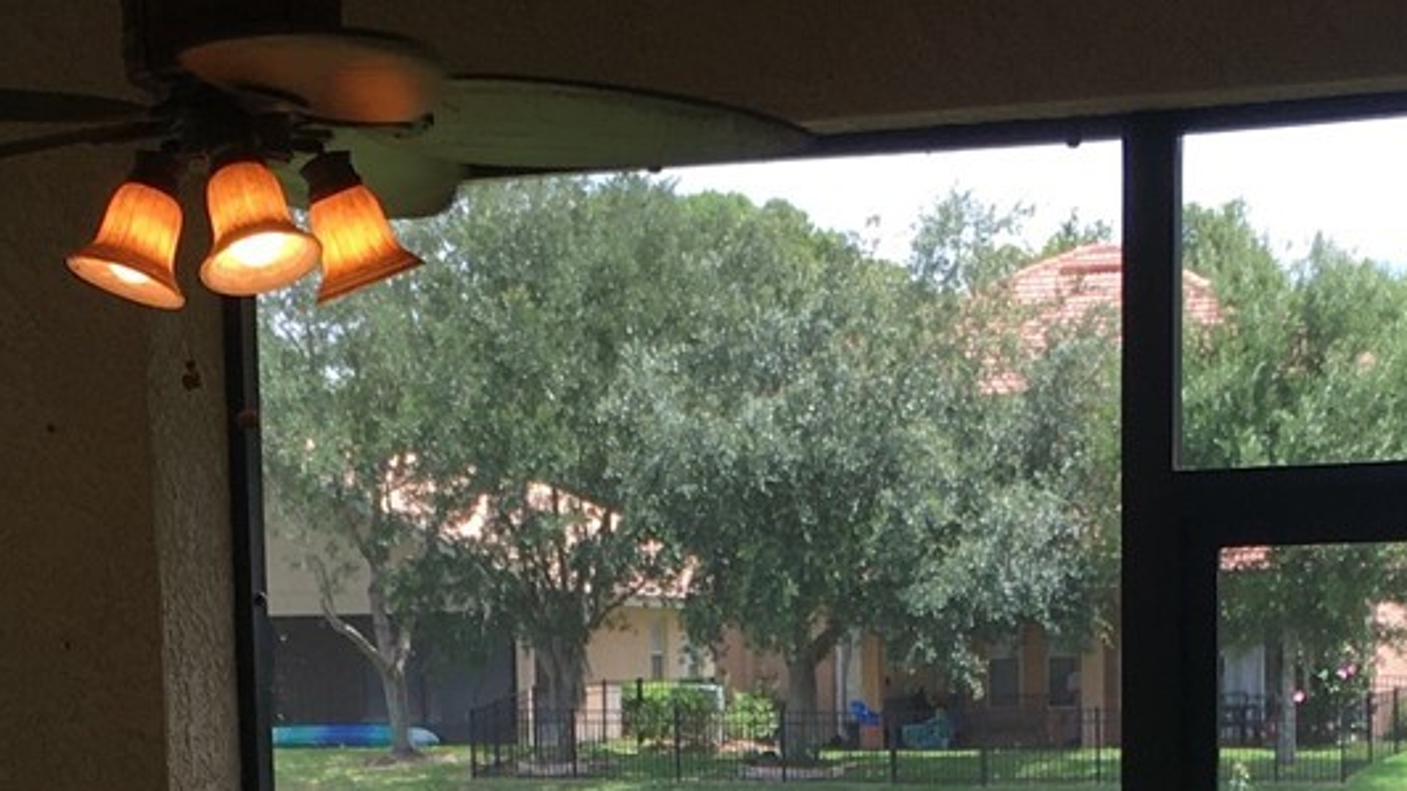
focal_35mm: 95
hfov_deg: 22.5
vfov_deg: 11.9
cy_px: 1349
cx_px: 759
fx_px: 3544
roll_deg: +0.8
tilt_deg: -9.6
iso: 25
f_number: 2.2
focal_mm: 4.15
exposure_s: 1/243
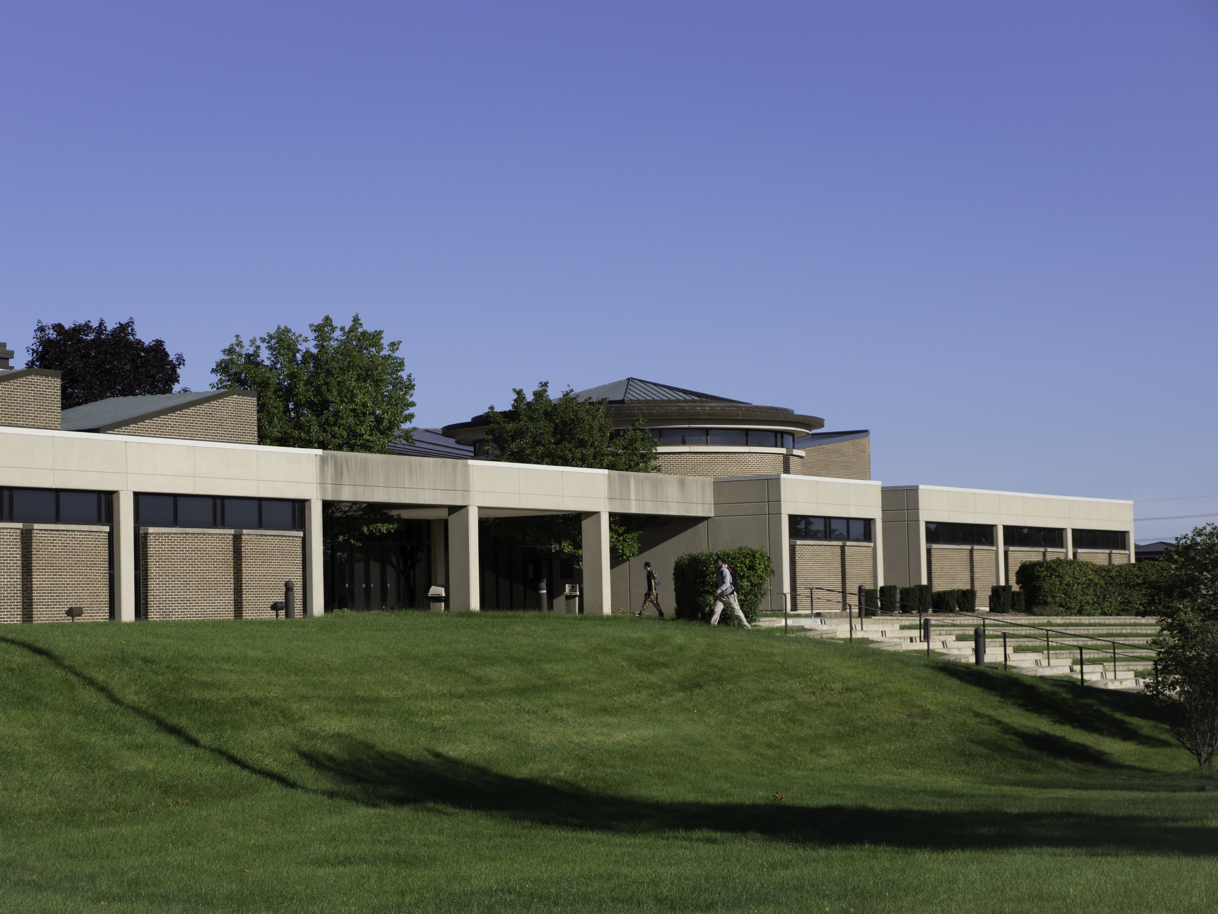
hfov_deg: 23.8
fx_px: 2885
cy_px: 457
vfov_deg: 18.0
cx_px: 567
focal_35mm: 82
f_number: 8
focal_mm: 50
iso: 100
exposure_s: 1/500
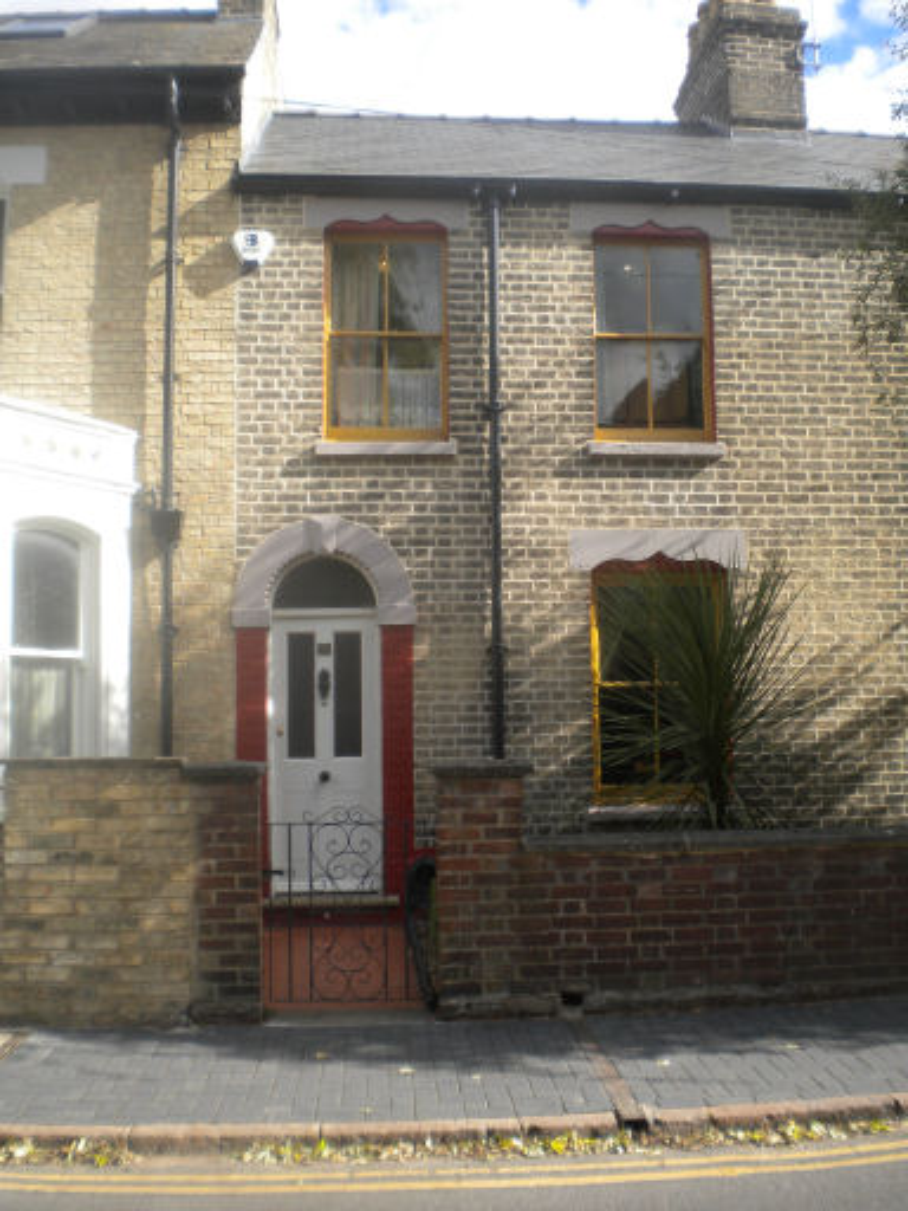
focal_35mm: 35
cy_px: 606
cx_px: 454
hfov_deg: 40.7
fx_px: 1224
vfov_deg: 52.6
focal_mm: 6.3
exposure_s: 1/276
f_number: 4.6
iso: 80
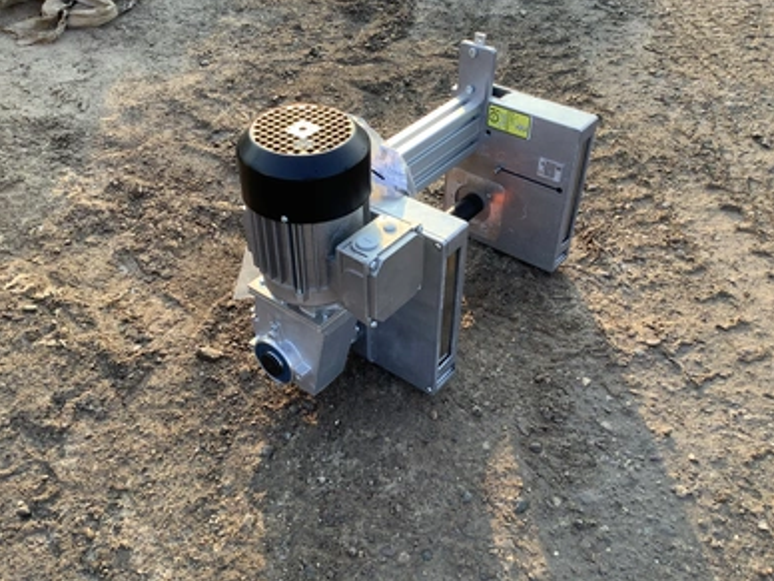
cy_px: 290
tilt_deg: -47.0
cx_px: 395
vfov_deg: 44.2
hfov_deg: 56.8
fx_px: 716
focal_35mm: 32
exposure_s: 1/100
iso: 32
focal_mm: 3.3
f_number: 2.4
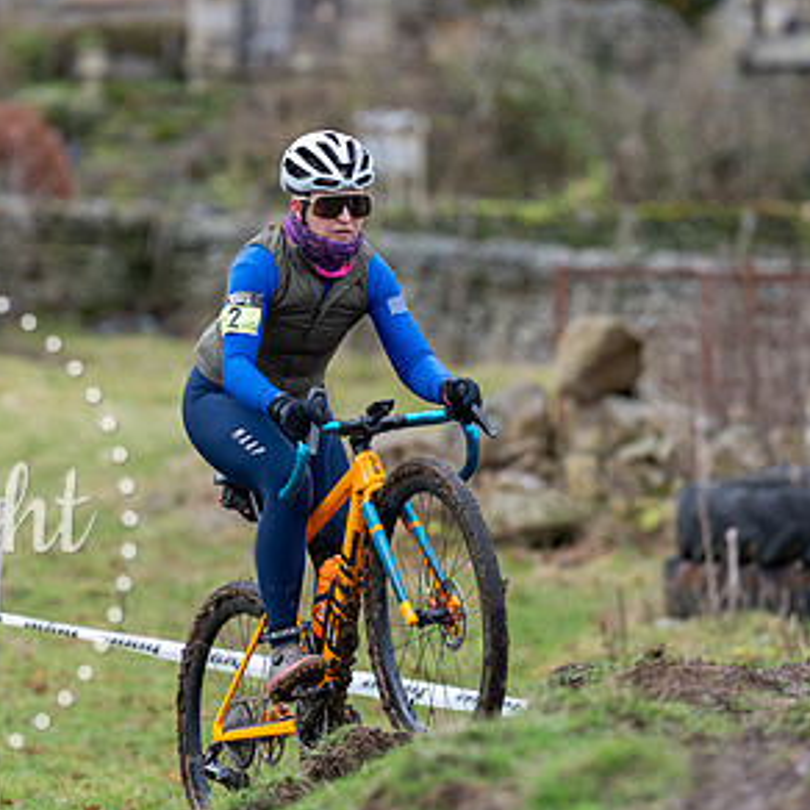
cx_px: 308
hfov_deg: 5.8
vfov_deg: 5.8
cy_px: 381
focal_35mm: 301
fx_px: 7969
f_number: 3.2
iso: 1600
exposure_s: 1/1000
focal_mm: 178
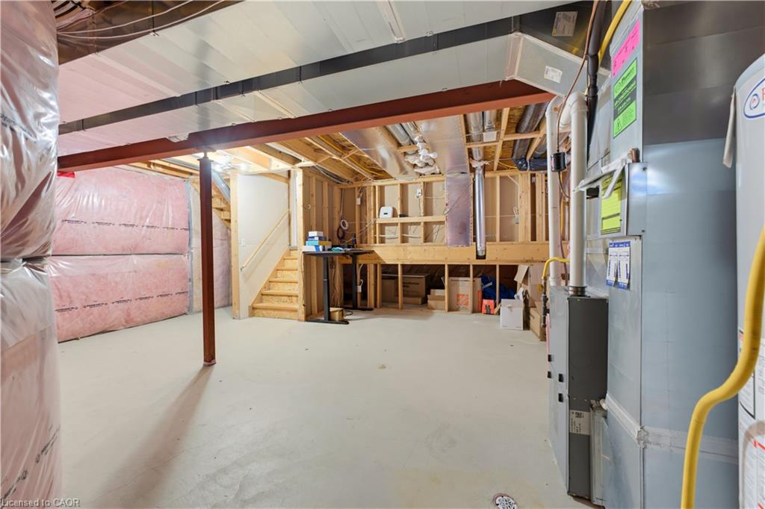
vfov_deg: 81.2
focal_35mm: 14
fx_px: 297
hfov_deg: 104.3
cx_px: 382
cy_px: 254
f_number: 8
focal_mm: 14
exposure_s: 1.6
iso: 400
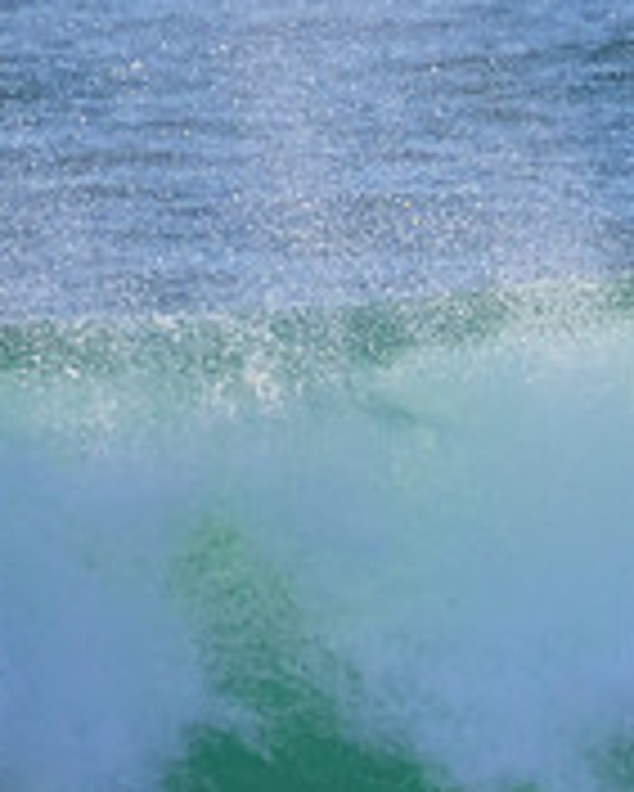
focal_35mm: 2471
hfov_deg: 0.6
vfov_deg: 0.8
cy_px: 641
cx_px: 1205
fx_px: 57907
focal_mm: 800
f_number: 11
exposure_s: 1/1600
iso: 2200
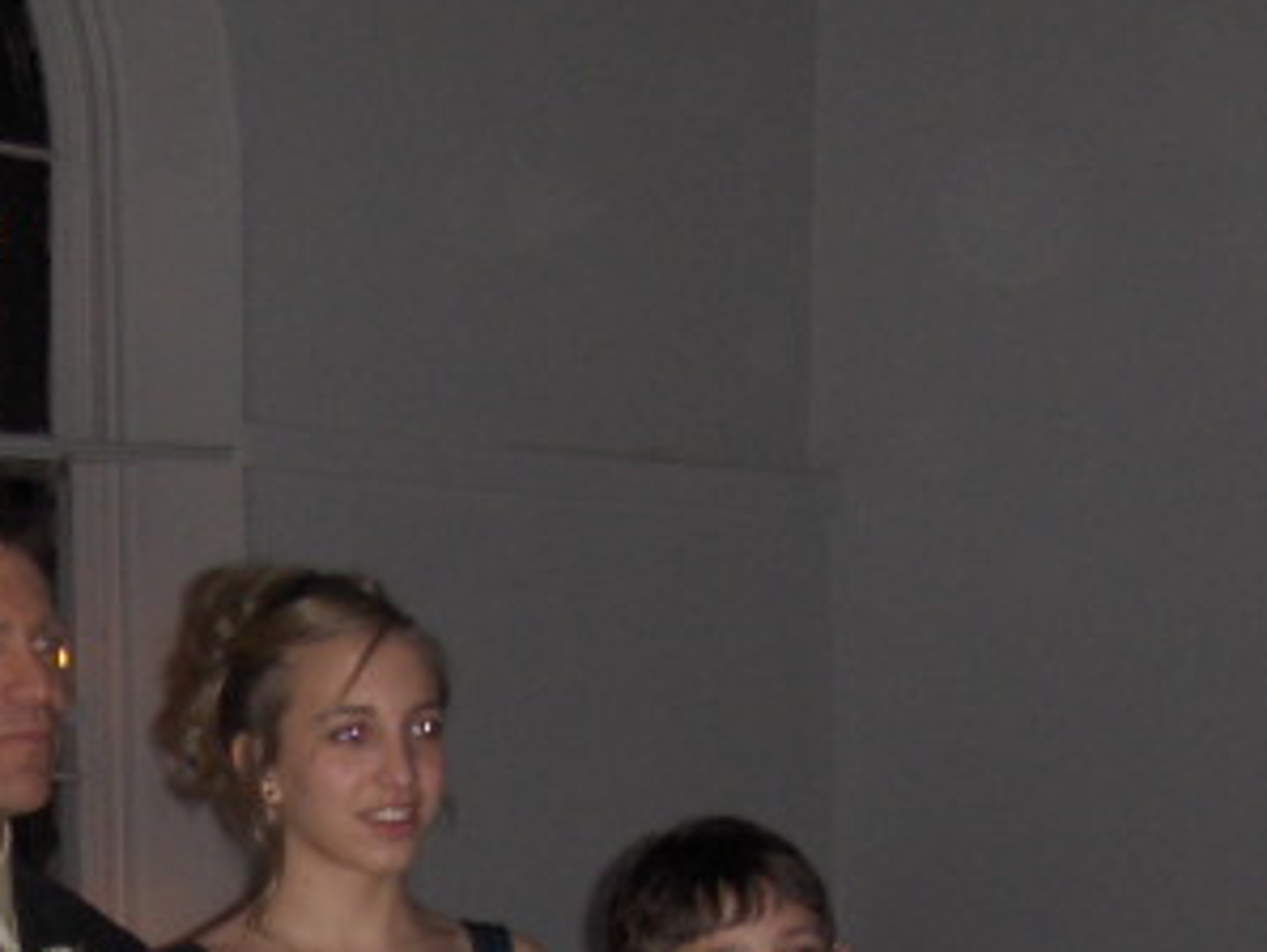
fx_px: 4029
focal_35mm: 110
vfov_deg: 13.1
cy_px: 1169
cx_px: 174
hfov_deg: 17.6
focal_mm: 6.5
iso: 100
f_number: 3.5
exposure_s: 1/60
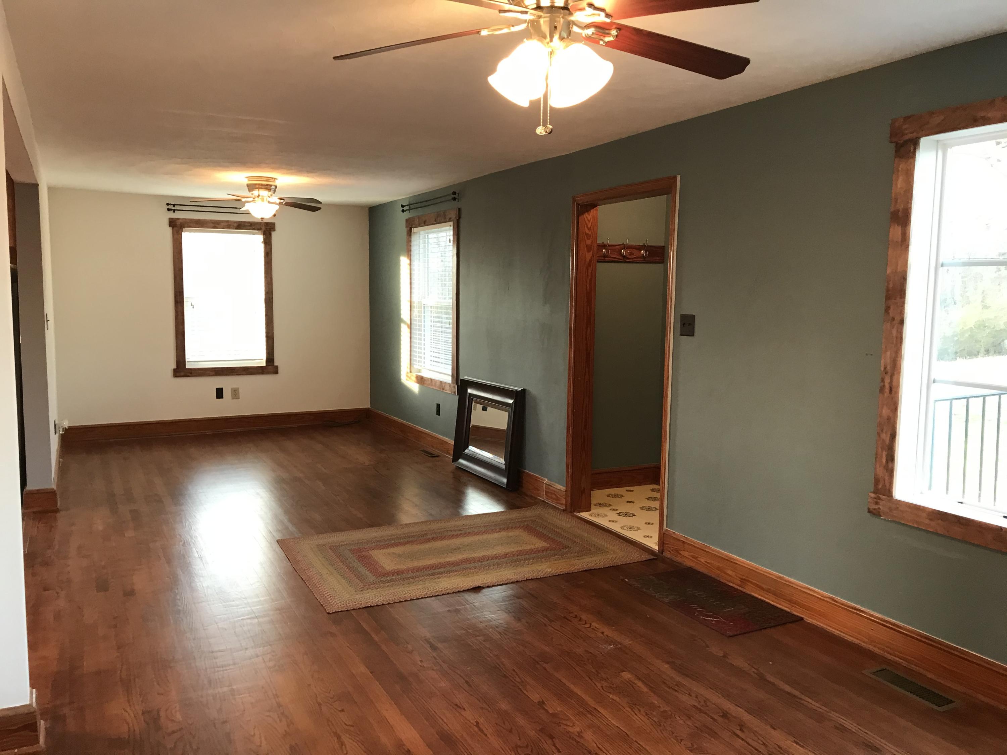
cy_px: 378
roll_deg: -1.0
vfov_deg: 49.7
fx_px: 815
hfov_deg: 63.4
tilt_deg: -4.8
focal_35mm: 28
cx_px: 504
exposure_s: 1/17
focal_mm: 3.99
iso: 40
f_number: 1.8
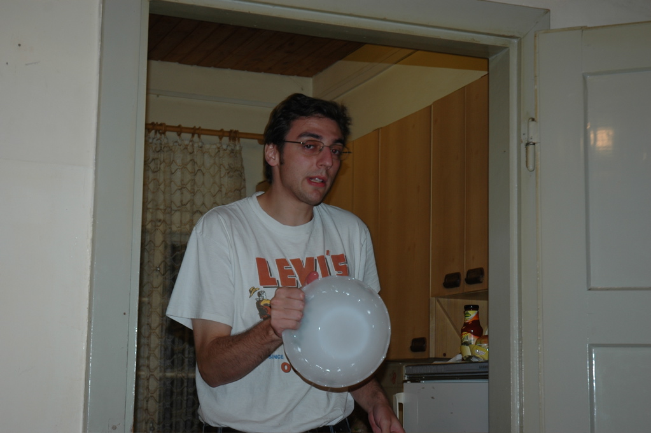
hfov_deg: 30.5
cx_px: 326
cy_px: 216
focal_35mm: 66
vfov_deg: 20.6
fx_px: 1192
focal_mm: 44
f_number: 4.5
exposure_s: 1/60
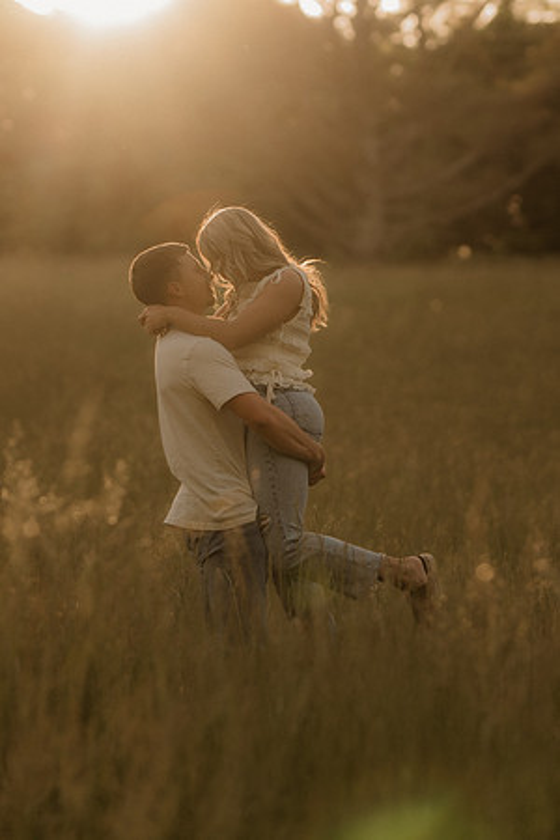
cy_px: 420
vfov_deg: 16.1
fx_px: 2963
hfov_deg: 10.8
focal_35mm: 127
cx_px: 280
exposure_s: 1/2000
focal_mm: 85
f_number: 2
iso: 250
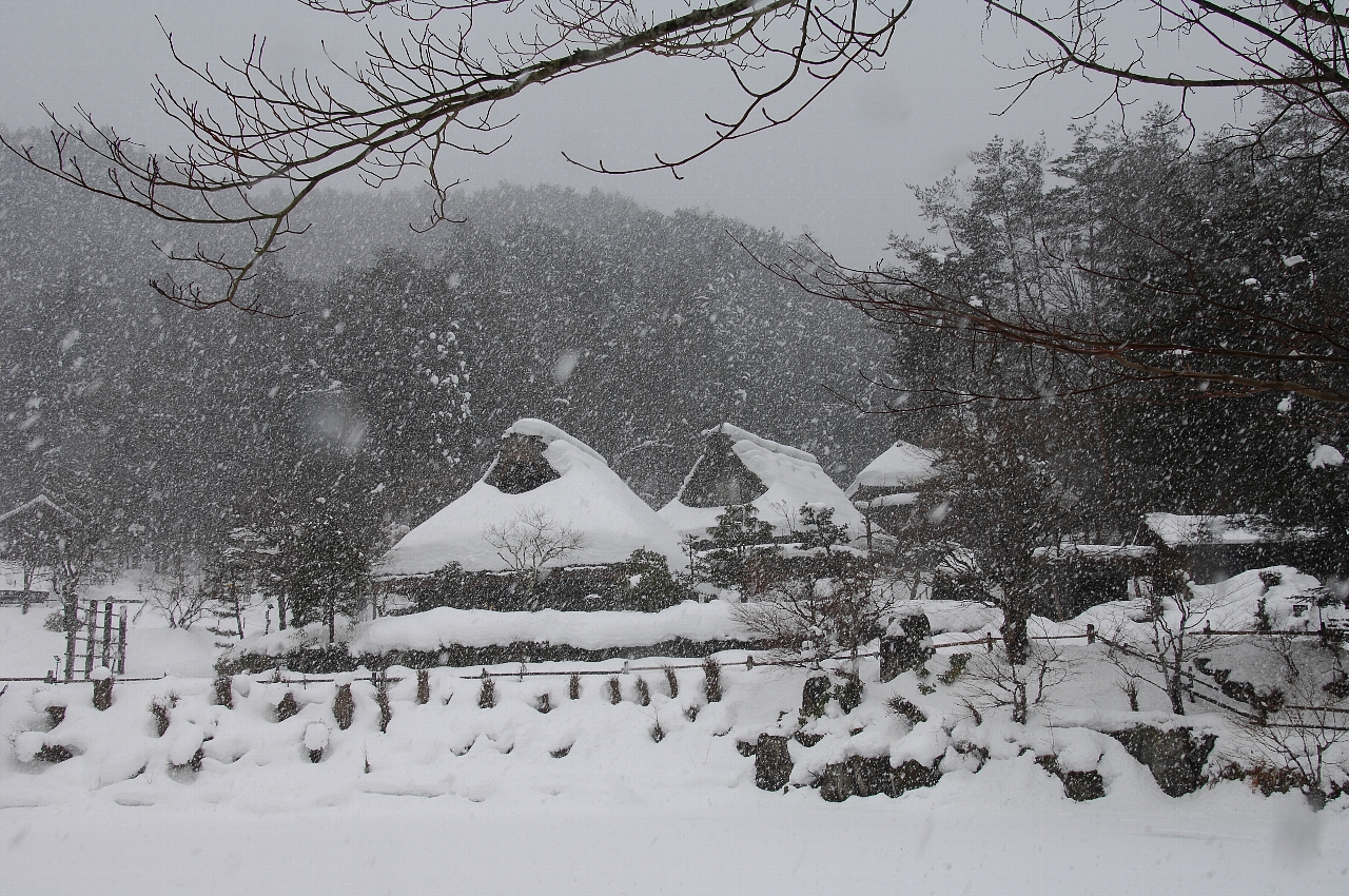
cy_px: 448
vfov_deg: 32.9
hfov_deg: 48.0
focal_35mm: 40
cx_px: 674
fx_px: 1516
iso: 100
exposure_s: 1/80
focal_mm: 27
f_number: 22
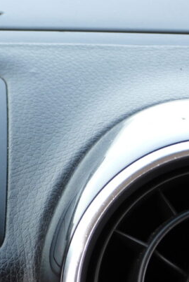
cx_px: -58
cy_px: 153
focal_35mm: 193
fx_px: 1518
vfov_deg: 10.7
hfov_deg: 7.1
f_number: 4
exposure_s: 1/60
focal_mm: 18.9
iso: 110
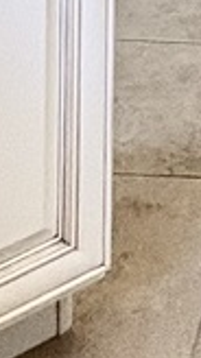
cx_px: 413
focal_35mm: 134
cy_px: -592
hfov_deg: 8.5
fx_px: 1272
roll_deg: -1.0
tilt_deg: -1.2
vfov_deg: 11.8
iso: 200
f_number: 2.2
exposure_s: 1/120
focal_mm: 2.22
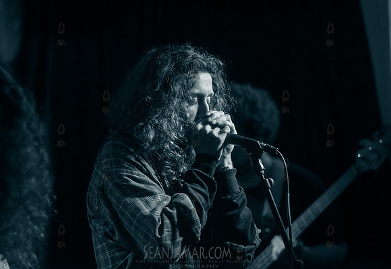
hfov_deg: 17.1
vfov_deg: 11.8
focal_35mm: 118
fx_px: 1298
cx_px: 182
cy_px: 130
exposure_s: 1/320
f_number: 2.8
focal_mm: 112
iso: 8000
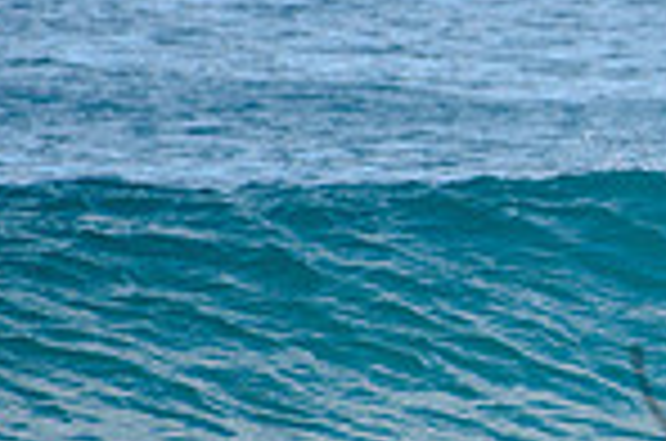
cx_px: 1124
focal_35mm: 2411
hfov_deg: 0.9
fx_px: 44508
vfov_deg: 0.6
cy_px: 281
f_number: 5.6
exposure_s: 1/2000
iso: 400
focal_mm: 500
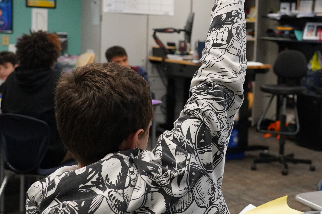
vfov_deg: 21.2
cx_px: 257
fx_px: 572
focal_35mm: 64
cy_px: 75
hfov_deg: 30.7
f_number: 4
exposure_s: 1/160
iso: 2500
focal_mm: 30
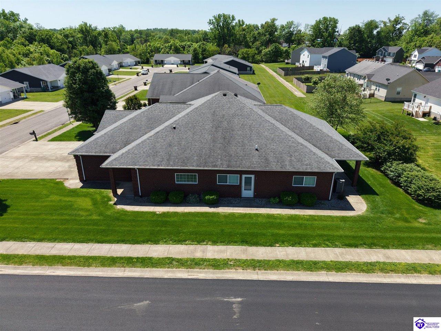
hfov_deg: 71.6
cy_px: 166
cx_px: 220
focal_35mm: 24
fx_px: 306
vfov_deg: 56.8
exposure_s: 1/3200
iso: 180
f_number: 1.8
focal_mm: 8.67
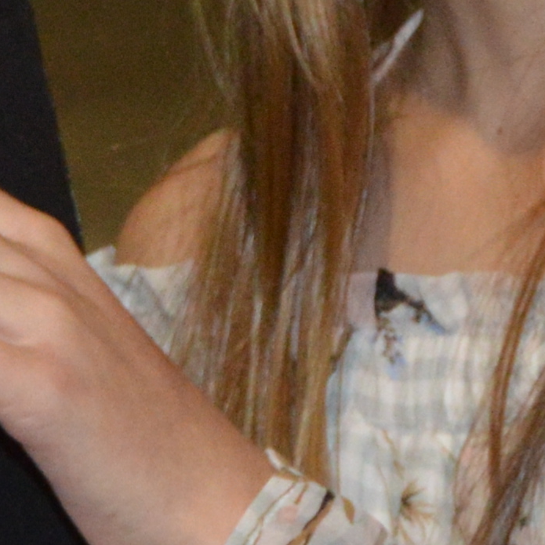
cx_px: -754
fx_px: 8247
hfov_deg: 3.7
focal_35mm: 463
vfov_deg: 3.8
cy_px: 169
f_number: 5
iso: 1250
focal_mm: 42
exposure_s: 1/60
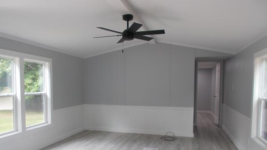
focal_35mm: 30
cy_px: 99
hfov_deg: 64.3
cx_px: 129
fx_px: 212
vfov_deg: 38.6
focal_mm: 4.6
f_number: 3.2
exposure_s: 1/25
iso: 80
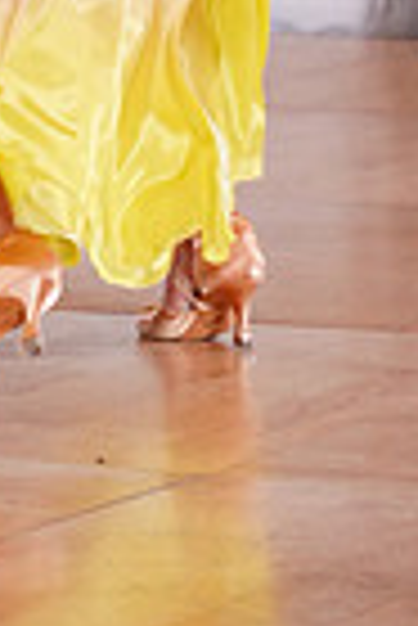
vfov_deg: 4.4
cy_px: -536
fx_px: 8130
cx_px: -169
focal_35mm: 468
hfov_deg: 2.9
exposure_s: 1/160
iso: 1600
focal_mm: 112
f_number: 5
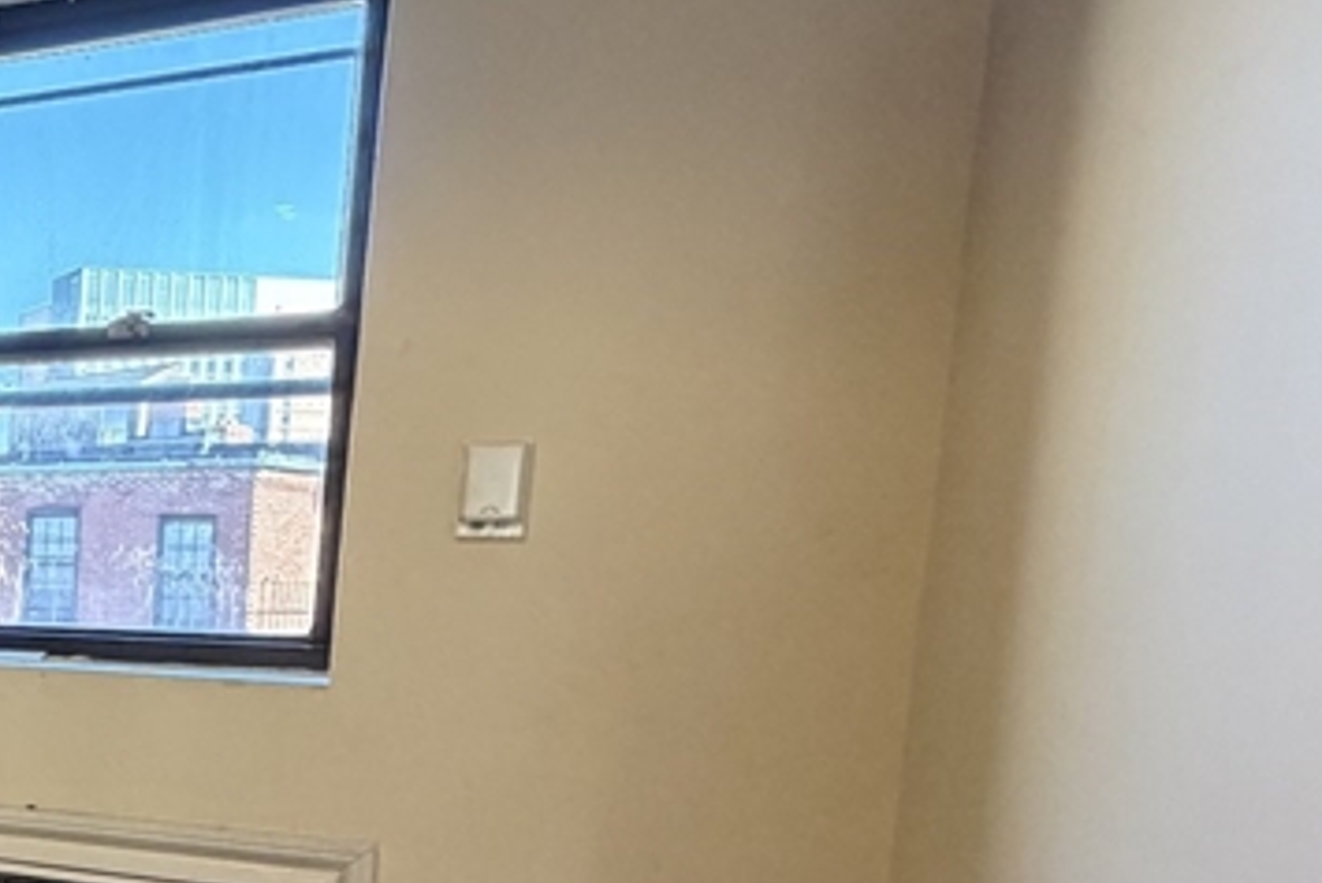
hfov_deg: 32.9
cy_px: 760
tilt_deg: -6.1
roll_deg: -1.5
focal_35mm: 42
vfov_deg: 30.8
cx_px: -439
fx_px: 1543
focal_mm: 2.22
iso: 400
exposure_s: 1/60
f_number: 2.2
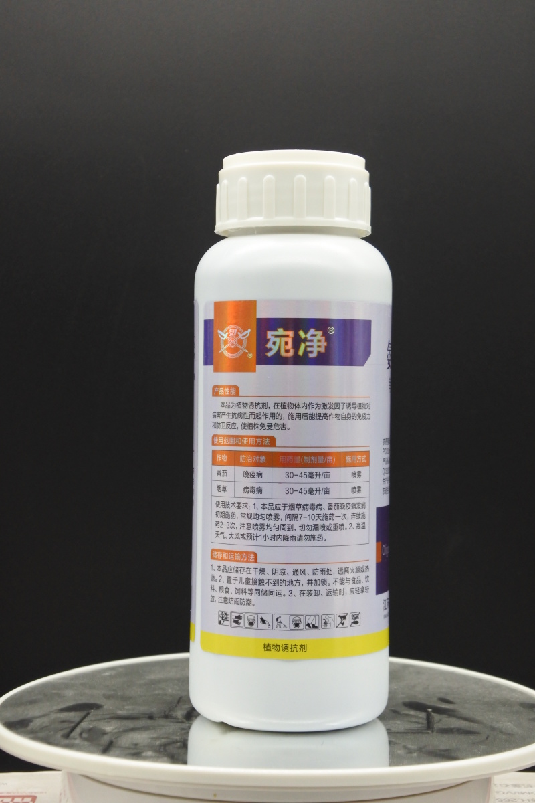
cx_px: 268
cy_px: 402
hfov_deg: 20.0
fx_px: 1516
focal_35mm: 68
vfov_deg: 29.7
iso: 1000
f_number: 6.3
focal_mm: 25.2
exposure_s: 1/60
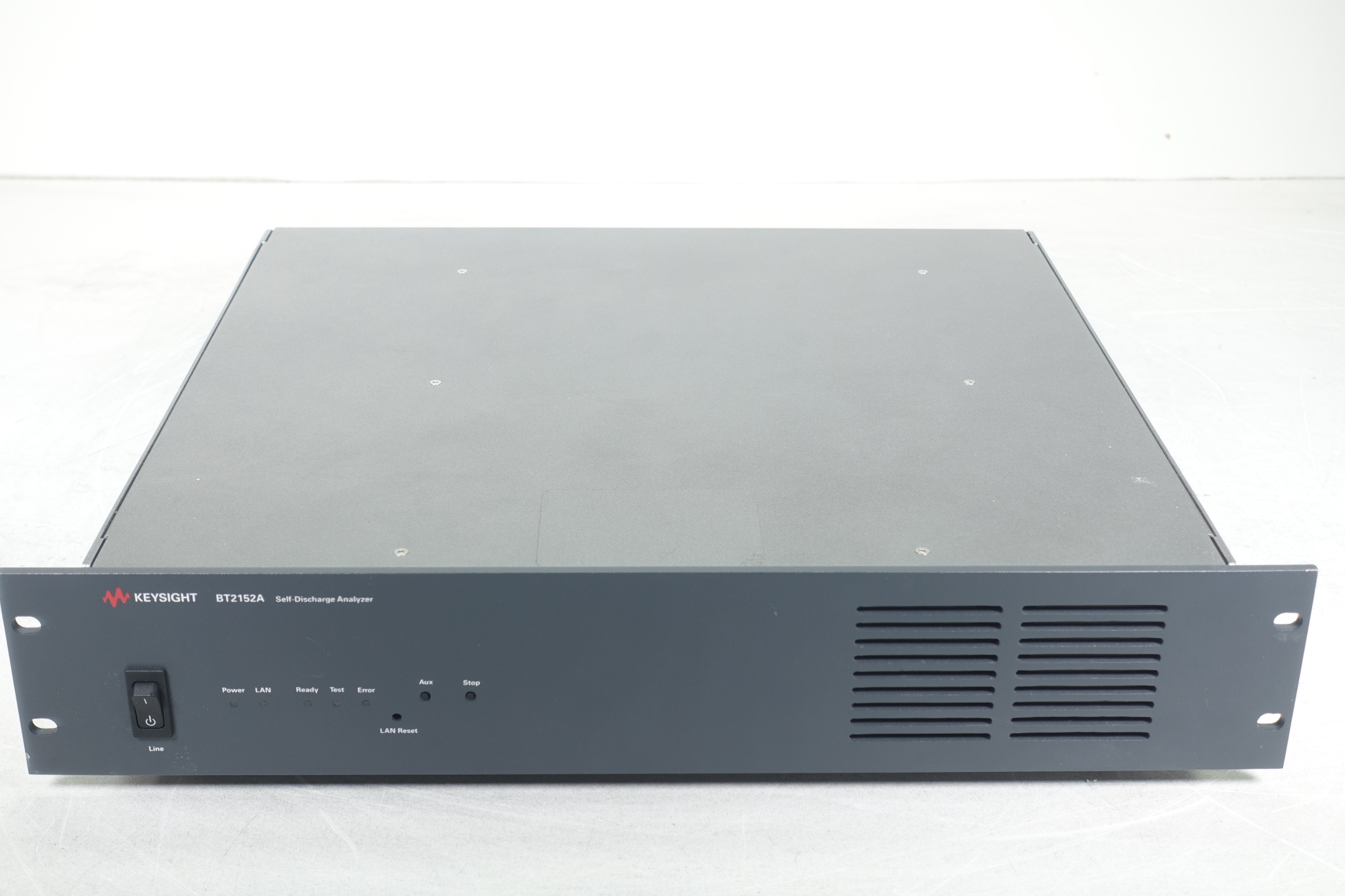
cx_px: 672
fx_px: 1868
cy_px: 448
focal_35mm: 50
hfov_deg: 39.6
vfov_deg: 27.0
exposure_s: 1/80
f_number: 4
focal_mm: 18.51
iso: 125
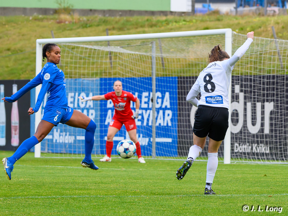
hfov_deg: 7.3
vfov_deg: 5.4
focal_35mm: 273
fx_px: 2270
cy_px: 151
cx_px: 178
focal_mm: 180
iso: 900
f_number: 6.3
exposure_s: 1/1000
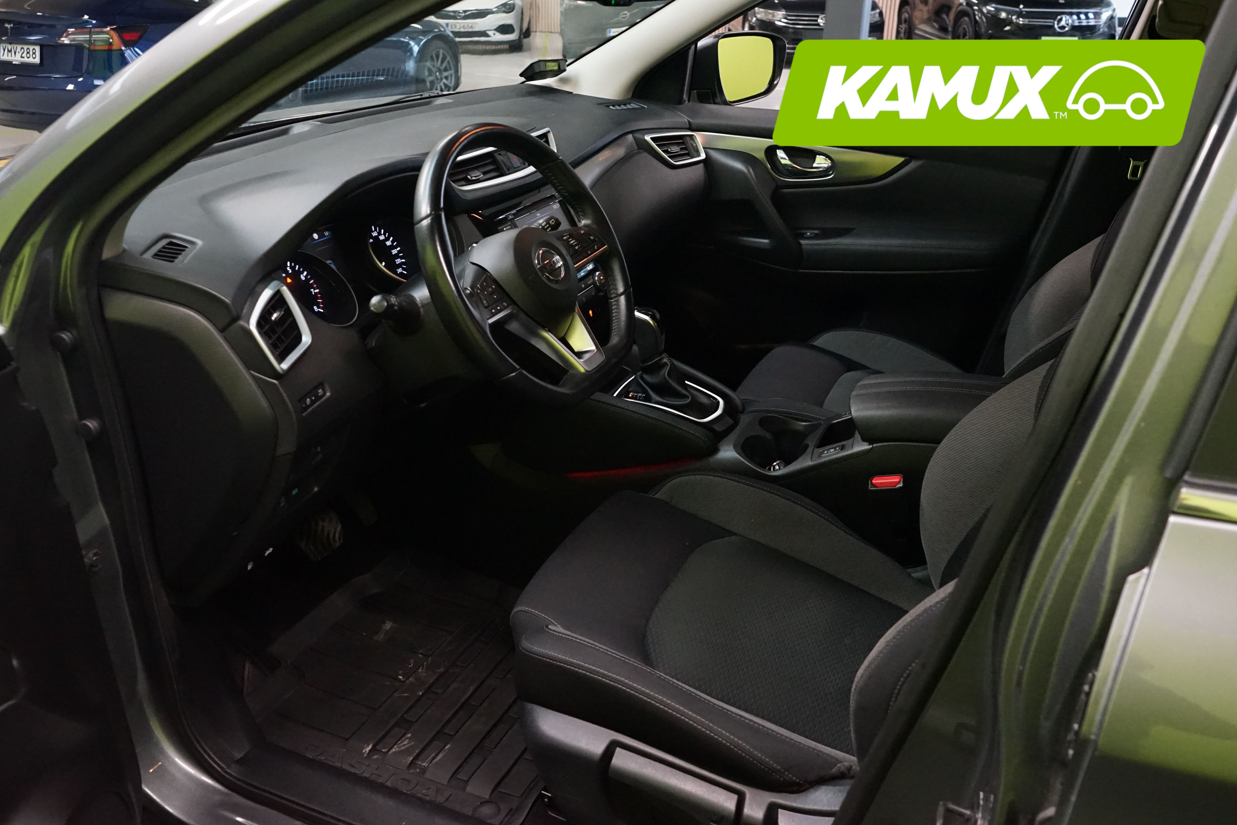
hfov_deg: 65.5
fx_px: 962
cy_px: 412
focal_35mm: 28
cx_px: 618
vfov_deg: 46.4
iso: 6400
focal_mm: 28
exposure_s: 1/30
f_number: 7.1
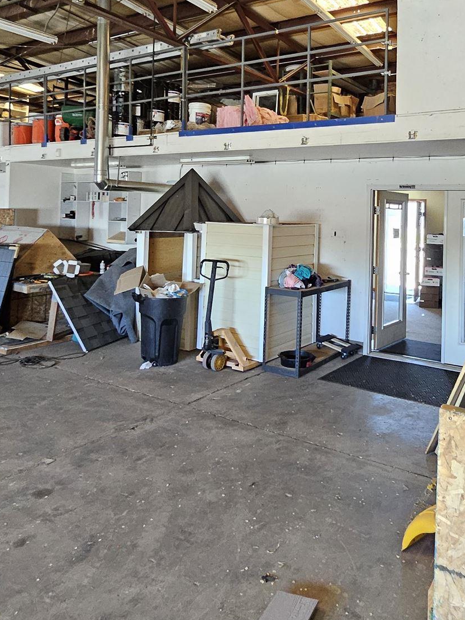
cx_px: 306
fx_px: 483
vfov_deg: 63.9
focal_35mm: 27
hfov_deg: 50.5
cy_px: 213
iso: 320
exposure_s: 1/40
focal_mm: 1.74
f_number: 2.2
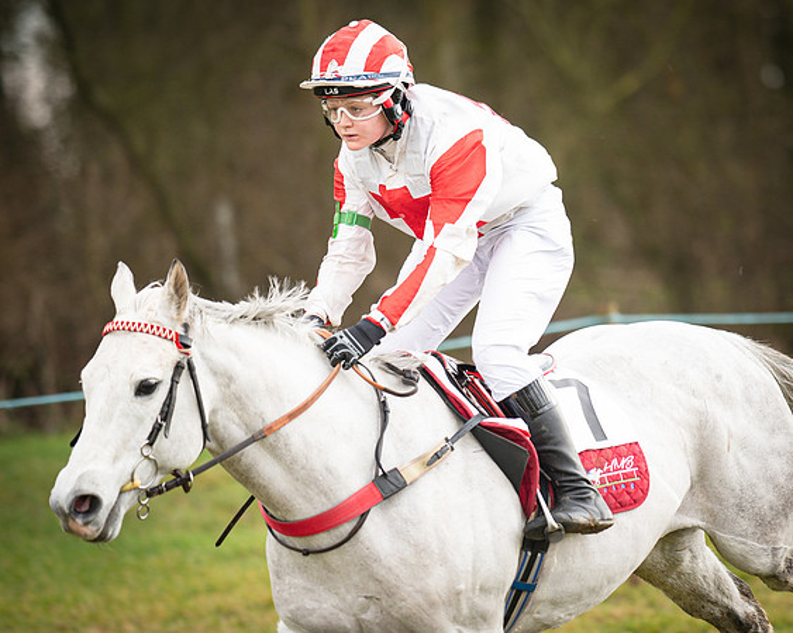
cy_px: 331
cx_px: 587
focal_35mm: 281
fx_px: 6590
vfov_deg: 5.5
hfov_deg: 6.9
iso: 250
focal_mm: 135
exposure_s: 1/1000
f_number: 1.8
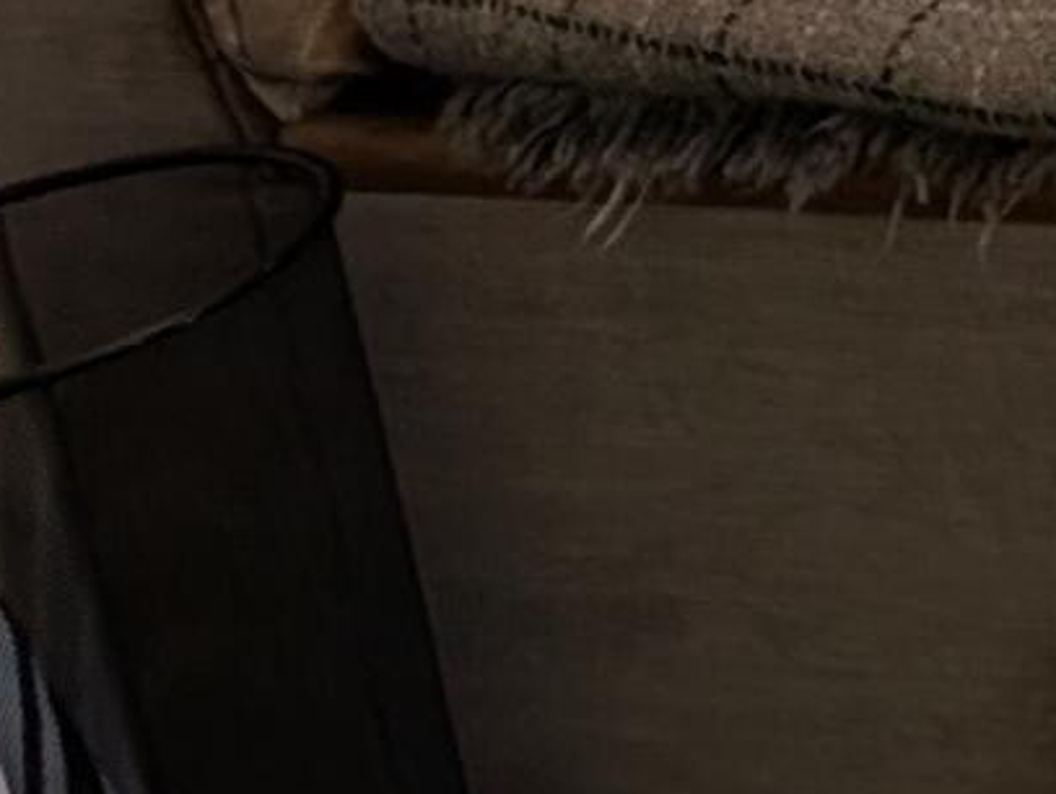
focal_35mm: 177
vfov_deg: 7.7
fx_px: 5404
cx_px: 3731
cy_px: -1188
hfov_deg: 8.3
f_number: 1.68
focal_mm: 6.9
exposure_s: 1/24
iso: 27
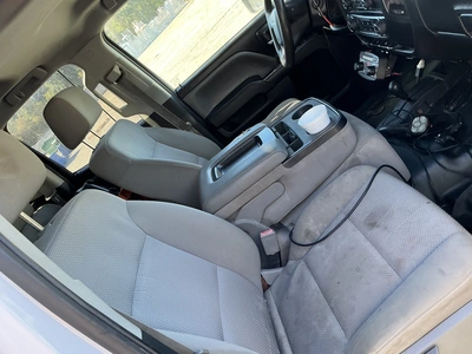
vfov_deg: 49.7
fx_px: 382
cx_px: 236
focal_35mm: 28
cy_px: 177
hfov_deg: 63.4
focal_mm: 3
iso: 64
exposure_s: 1/105
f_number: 1.8
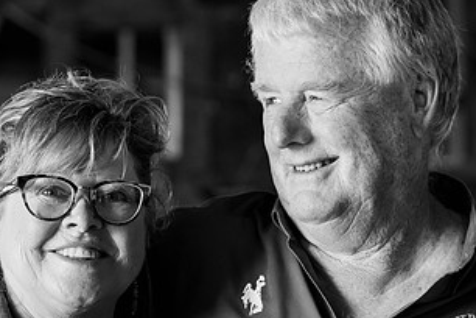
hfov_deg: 12.8
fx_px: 2129
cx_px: 266
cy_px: 258
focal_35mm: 161
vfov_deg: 8.5
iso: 800
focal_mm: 85
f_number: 3.2
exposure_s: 1/500
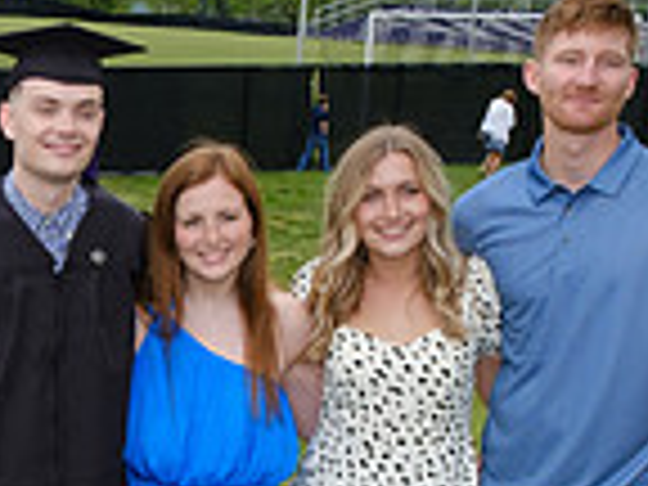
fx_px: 1891
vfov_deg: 14.2
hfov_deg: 18.1
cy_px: 587
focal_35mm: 101
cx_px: -198
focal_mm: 17
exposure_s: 1/125
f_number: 11
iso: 400
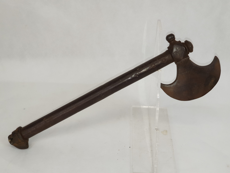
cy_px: 86
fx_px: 352
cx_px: 117
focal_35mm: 53
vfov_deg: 27.5
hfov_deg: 36.2
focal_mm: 6
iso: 100
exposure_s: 1/33
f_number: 2.4
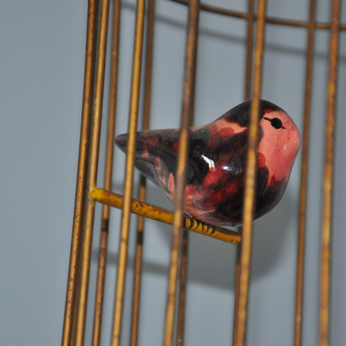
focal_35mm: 202
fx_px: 2280
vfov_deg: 8.7
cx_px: 166
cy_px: 173
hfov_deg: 8.7
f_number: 5.6
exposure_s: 1/60
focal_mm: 105
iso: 800
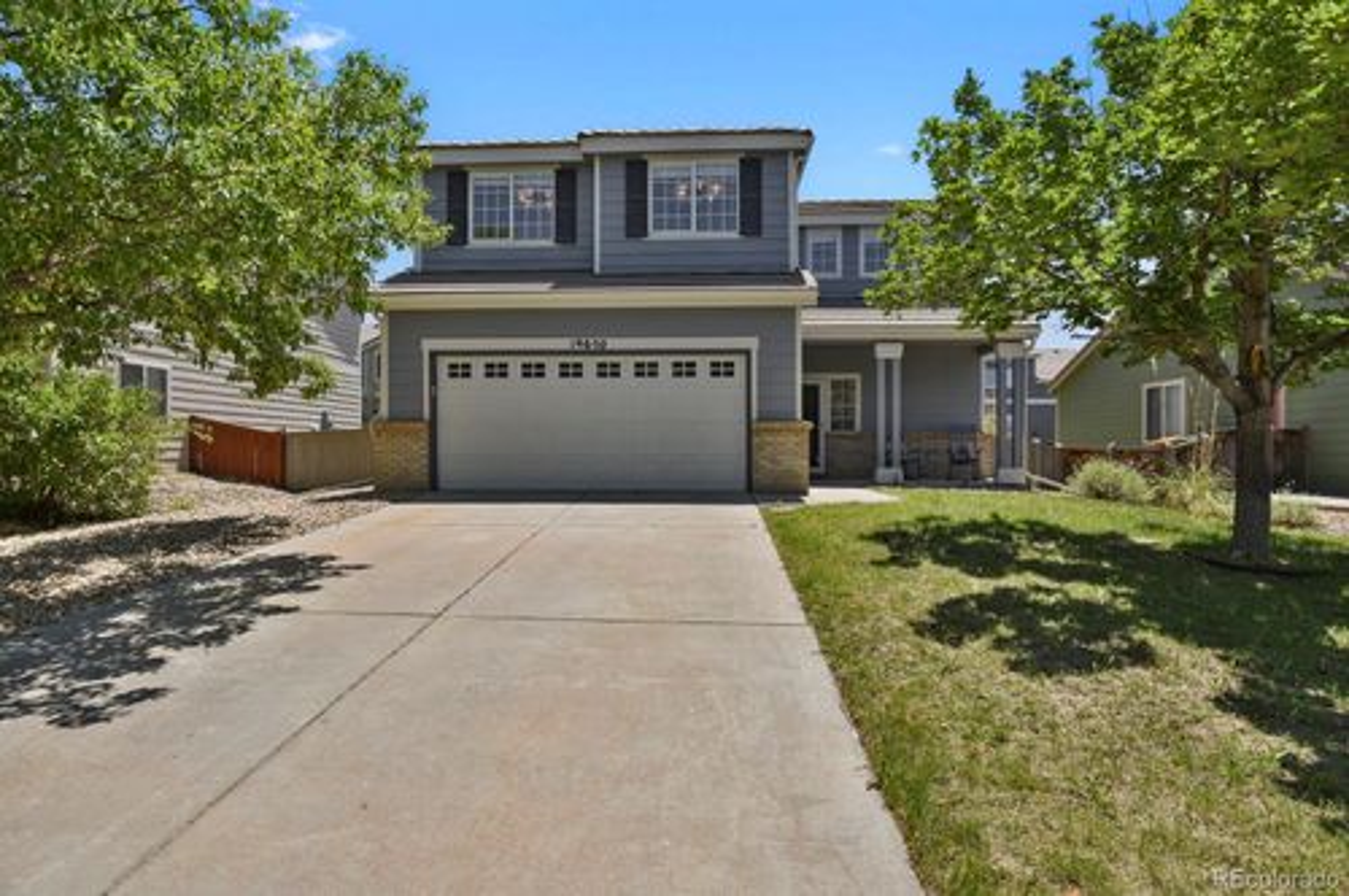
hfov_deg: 93.3
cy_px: 448
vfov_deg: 70.3
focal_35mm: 17
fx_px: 636
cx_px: 674
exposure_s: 1/200
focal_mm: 17
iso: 250
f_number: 8
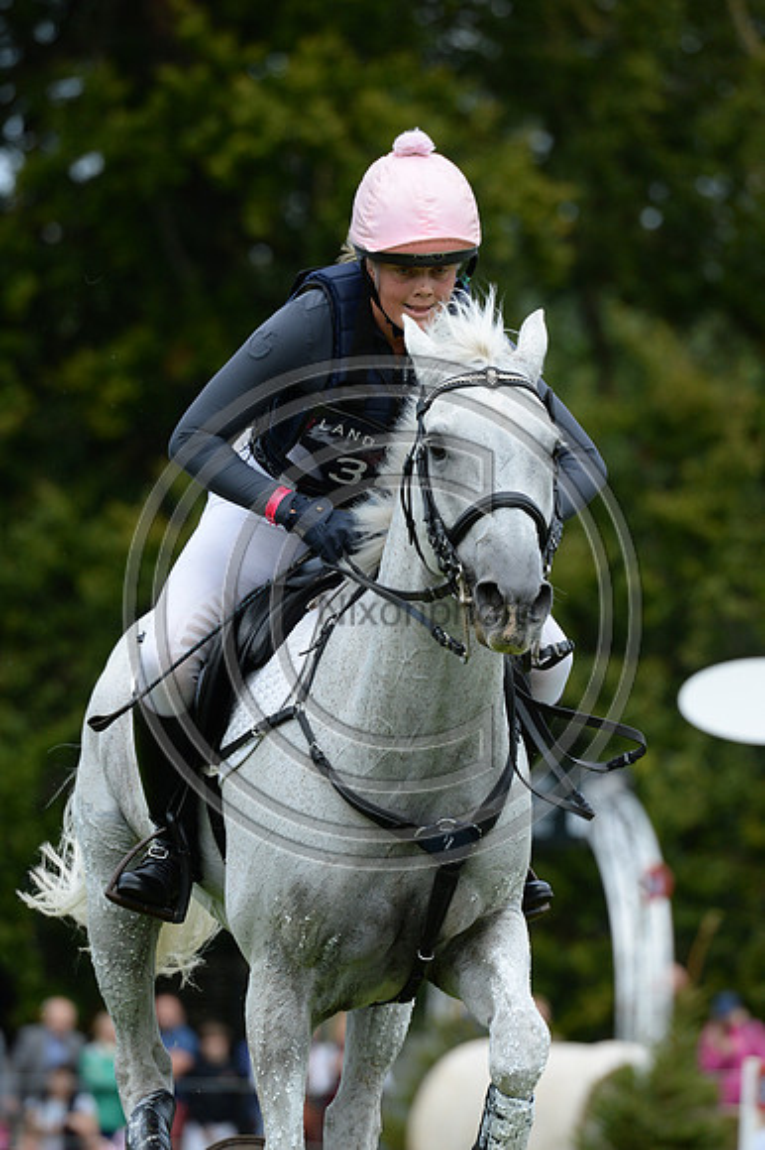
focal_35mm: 400
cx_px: 382
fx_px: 12764
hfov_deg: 3.4
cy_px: 575
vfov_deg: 5.2
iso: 1000
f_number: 8
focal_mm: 400
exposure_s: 1/1000
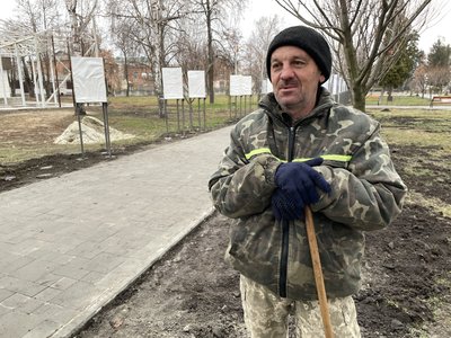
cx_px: 226
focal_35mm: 26
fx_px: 339
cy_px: 169
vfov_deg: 53.1
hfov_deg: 67.3
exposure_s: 1/121
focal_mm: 4.2
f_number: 1.6
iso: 80
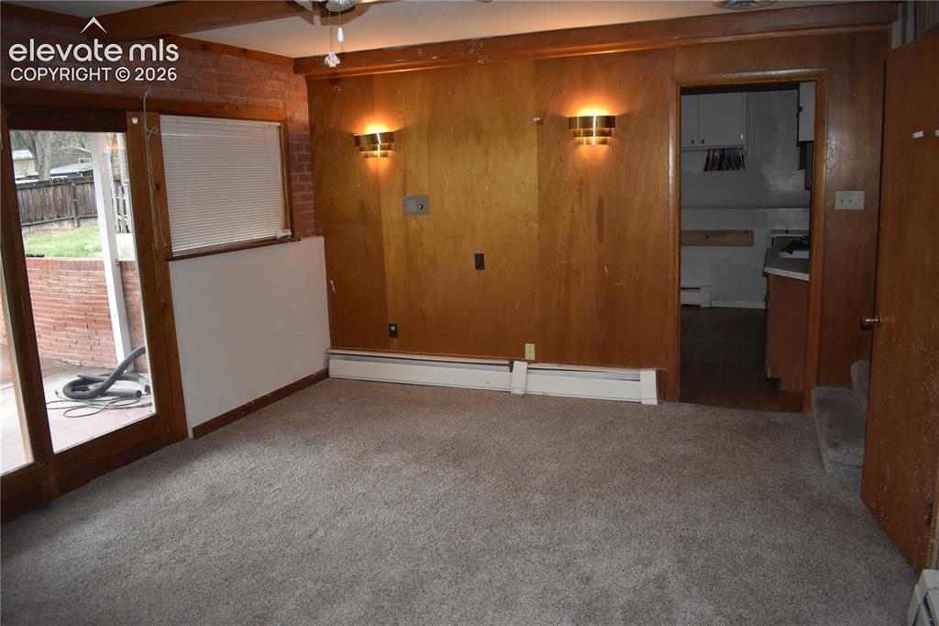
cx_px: 470
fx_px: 704
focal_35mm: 27
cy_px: 313
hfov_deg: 67.4
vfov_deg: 47.9
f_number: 3.5
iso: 900
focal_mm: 18
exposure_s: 1/200
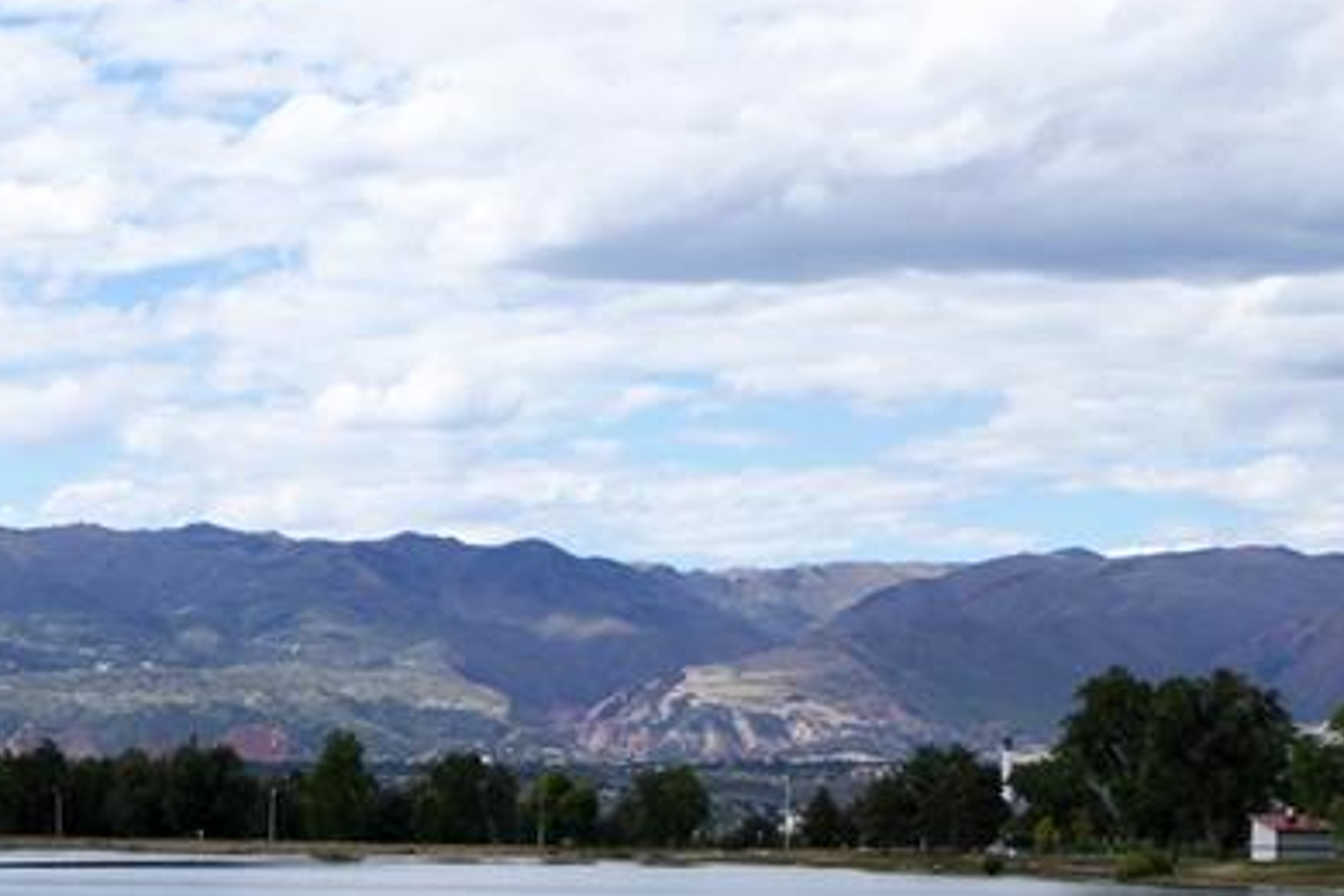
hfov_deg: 15.9
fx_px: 4704
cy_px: 958
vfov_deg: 10.8
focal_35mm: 126
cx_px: -31
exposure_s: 1/1600
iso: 125
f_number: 4
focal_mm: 17.8
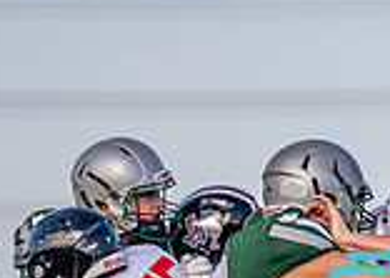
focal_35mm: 1058
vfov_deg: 1.4
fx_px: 11704
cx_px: 566
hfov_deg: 1.9
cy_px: 393
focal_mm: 200
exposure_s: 1/1600
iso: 125
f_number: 2.8
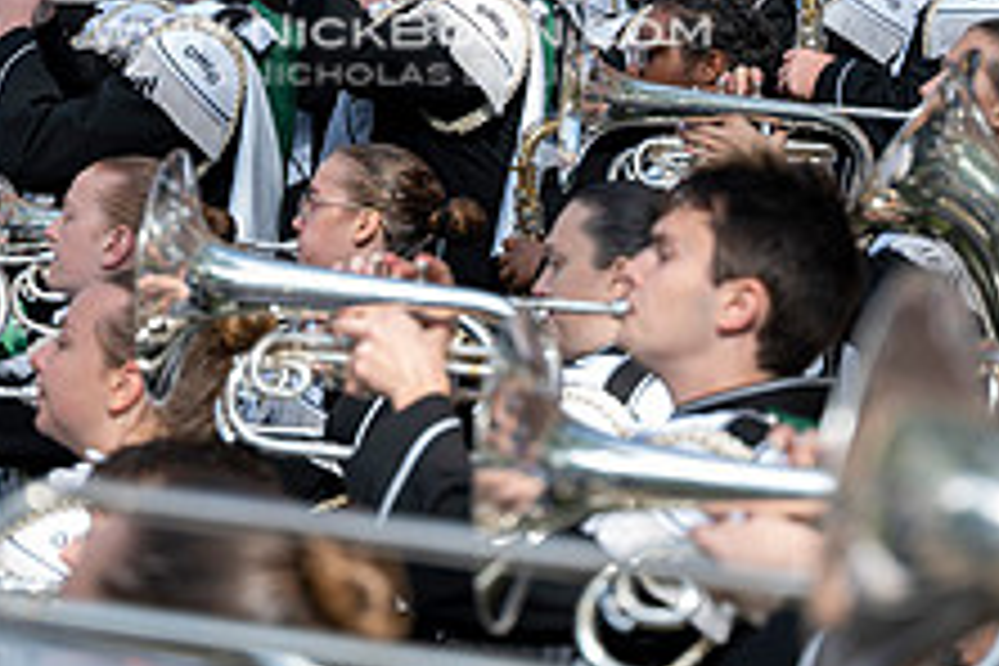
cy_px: -130
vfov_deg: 7.1
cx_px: 400
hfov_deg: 10.8
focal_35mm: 191
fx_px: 5300
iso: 64
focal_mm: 73
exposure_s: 1/500
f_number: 2.8
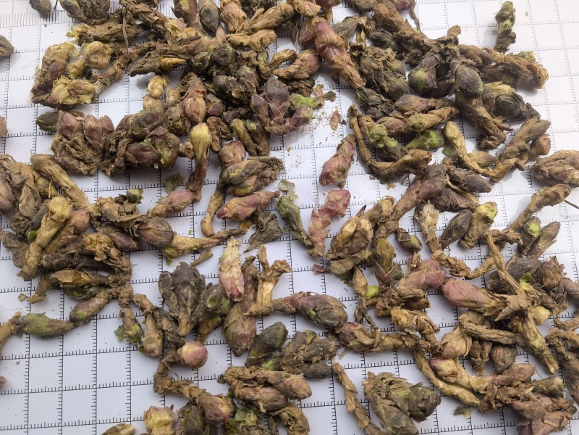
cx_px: 290
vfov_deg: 51.4
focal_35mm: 27
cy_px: 218
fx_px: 452
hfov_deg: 65.3
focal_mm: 5.54
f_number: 1.8
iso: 160
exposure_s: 1/410
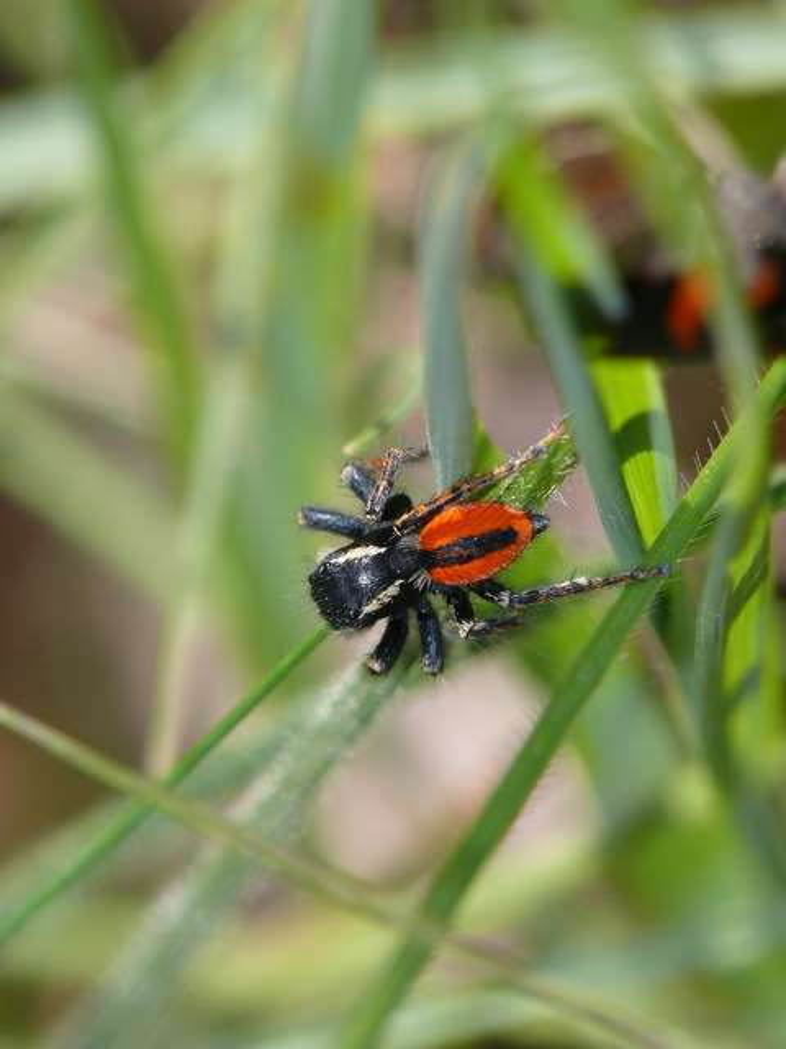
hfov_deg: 3.5
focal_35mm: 420
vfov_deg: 4.7
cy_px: 524
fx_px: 12716
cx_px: 393
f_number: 5.6
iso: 100
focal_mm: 88.8
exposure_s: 1/320
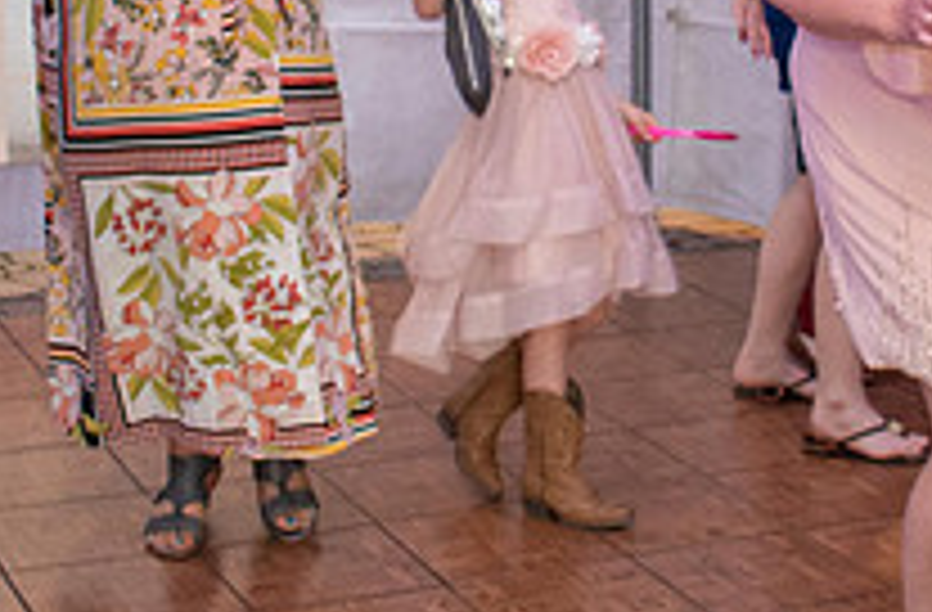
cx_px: 599
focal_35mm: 91
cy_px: -9
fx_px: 2345
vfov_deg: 14.6
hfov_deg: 22.4
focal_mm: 18
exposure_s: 1/60
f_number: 3.5
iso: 1000
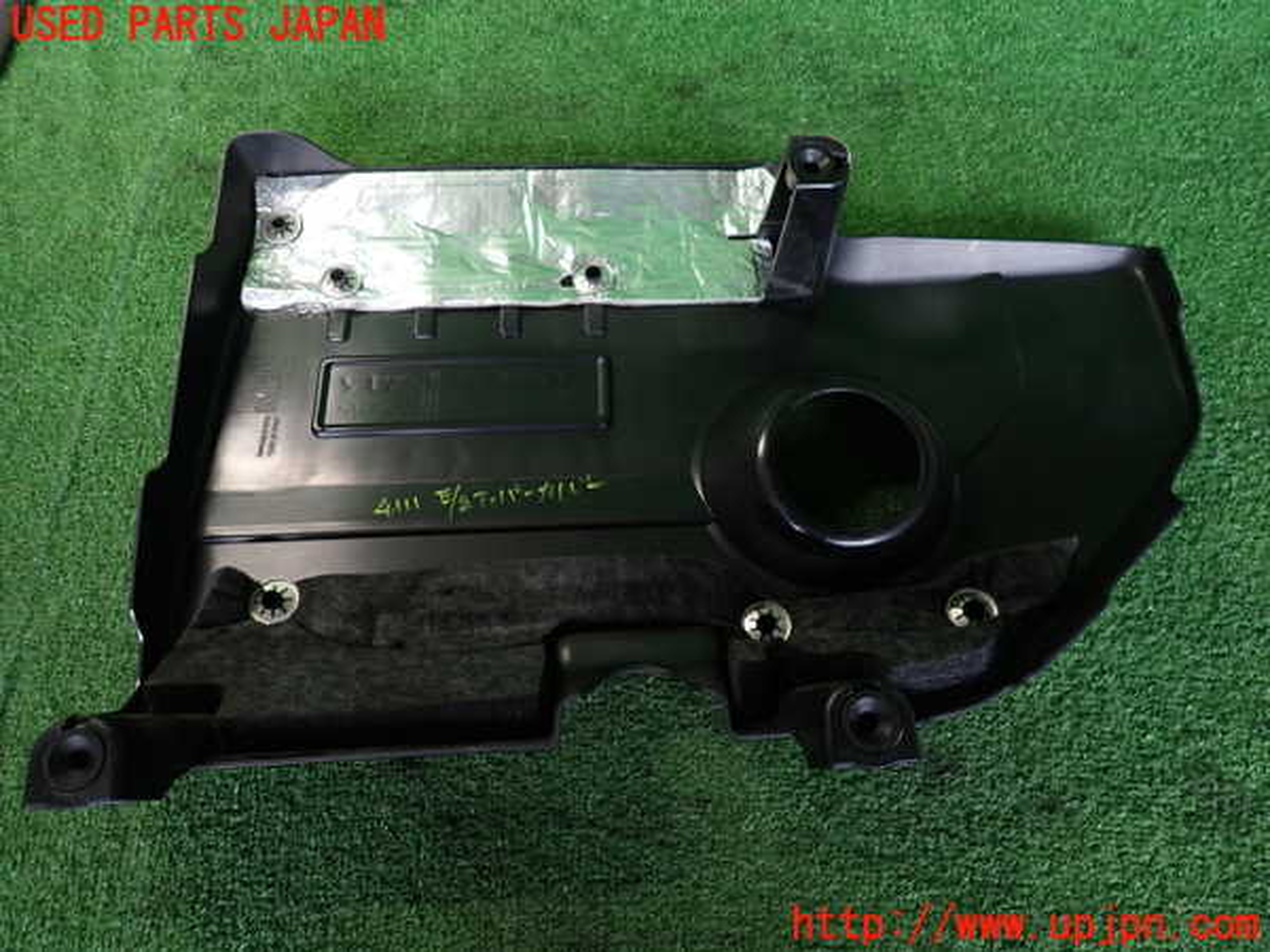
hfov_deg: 69.4
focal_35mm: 25
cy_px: 476
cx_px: 635
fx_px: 917
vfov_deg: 54.9
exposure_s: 1/30
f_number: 2
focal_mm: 4.5
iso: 250
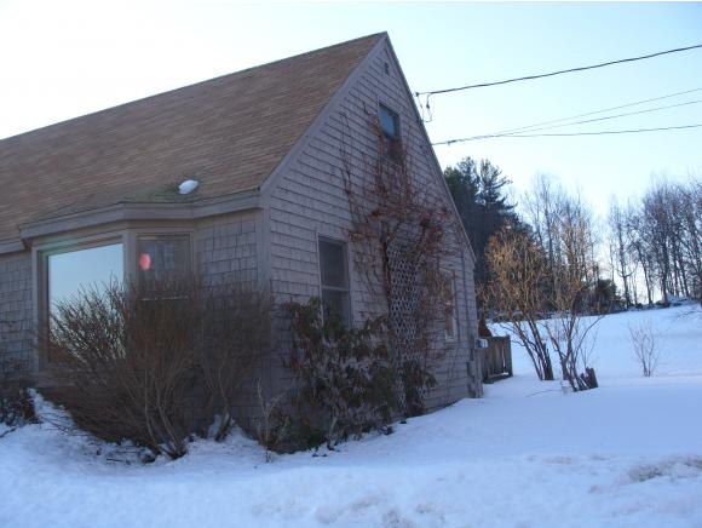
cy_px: 264
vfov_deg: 37.8
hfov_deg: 48.9
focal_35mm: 38
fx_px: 771
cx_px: 351
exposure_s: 1/176
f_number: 4
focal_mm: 7.8
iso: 50
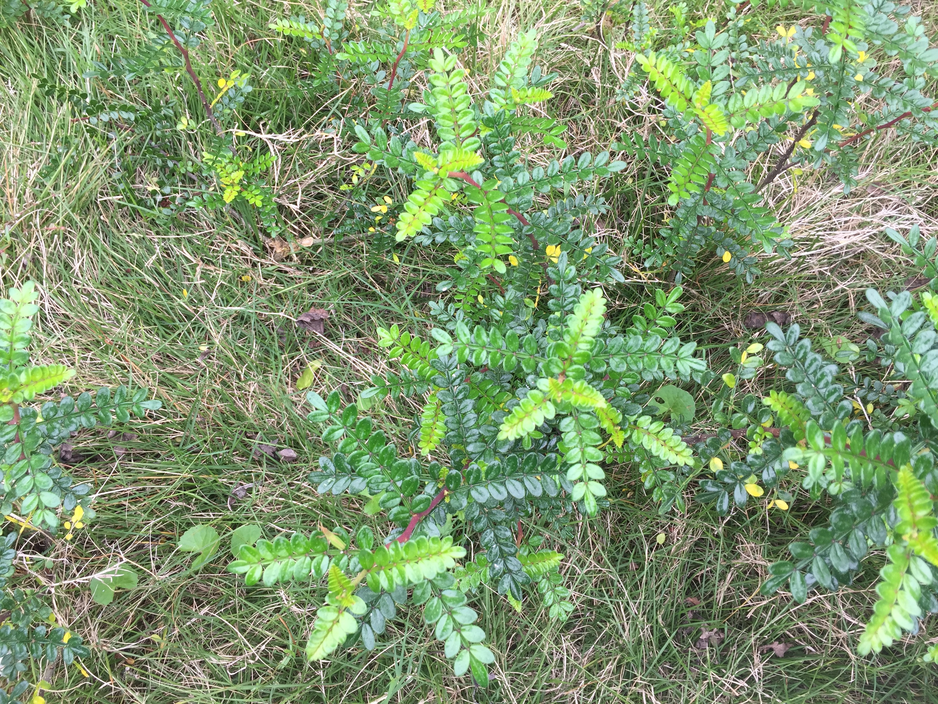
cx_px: 469
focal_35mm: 29
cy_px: 352
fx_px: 786
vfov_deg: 48.2
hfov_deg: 61.7
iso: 32
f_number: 2.2
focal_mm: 4.15
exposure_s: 1/126
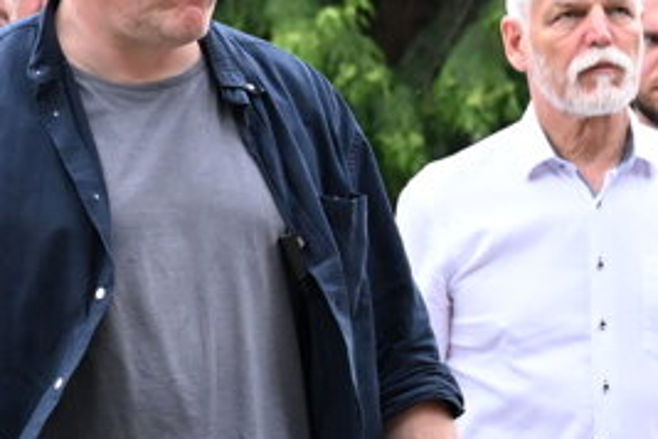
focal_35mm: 181
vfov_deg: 7.6
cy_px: 266
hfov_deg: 11.4
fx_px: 3308
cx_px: 416
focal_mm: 70
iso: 2000
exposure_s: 1/400
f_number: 5
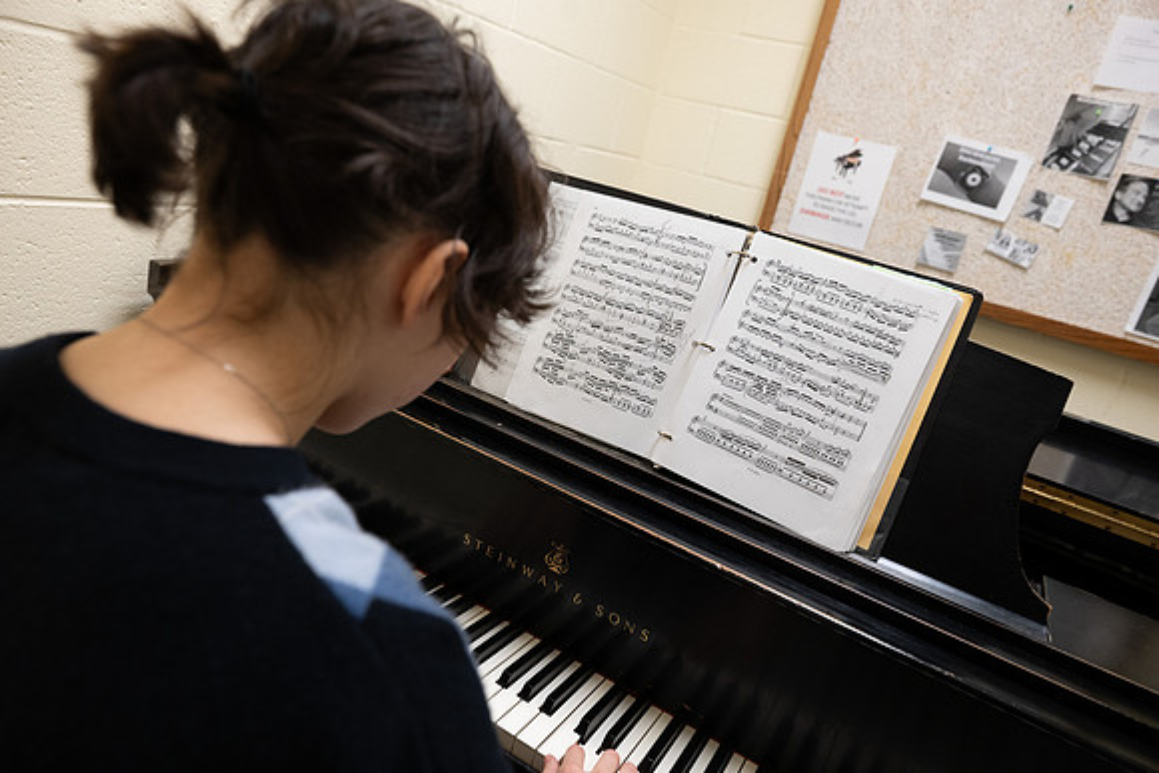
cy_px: 386
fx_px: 773
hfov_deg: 73.7
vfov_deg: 53.2
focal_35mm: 24
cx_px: 580
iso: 2000
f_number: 4.5
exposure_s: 1/160
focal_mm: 24
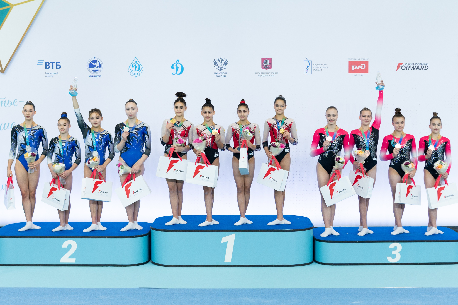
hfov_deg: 35.3
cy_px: 135
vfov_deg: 23.9
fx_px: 720
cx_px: 238
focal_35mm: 57
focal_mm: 35
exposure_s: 1/500
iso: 800
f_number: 2.8
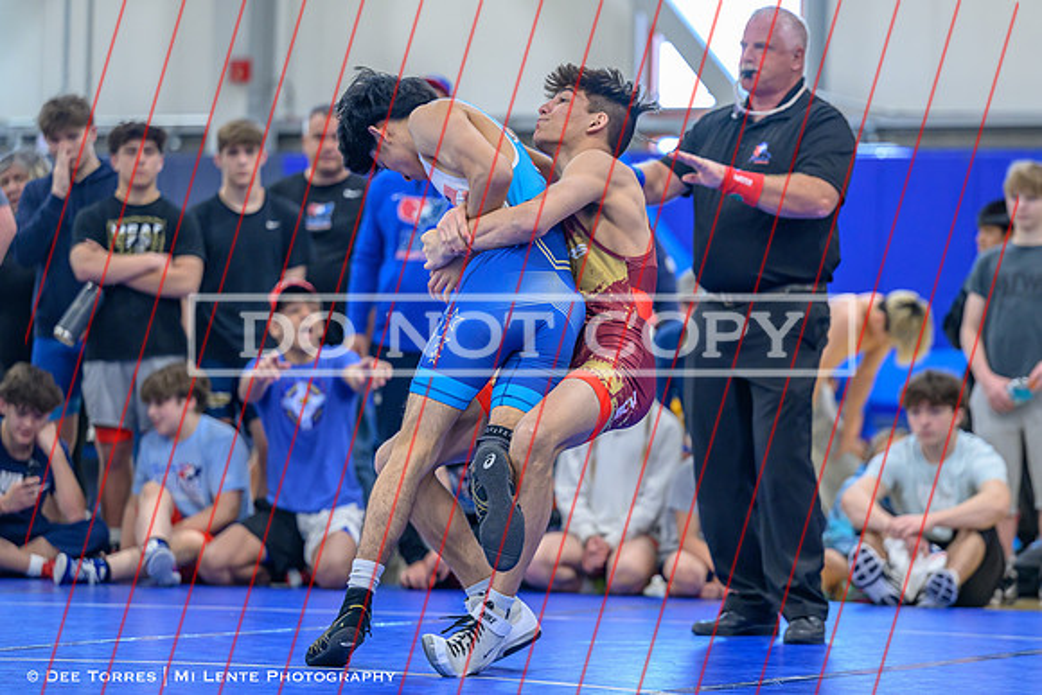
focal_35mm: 140
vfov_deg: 9.8
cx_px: 569
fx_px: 4060
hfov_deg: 14.6
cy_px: 364
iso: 2200
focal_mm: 120
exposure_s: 1/640
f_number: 2.8
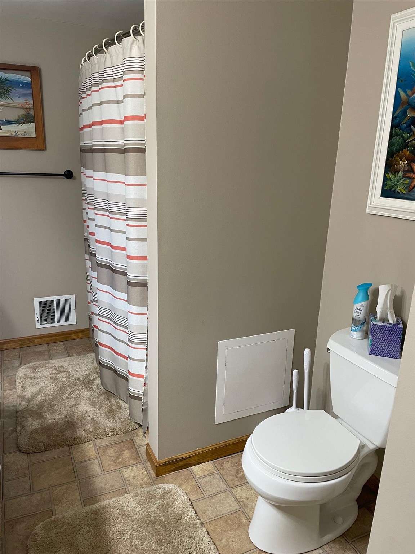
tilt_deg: -15.0
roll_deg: -1.0
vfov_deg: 67.3
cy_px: 277
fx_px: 416
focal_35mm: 26
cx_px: 208
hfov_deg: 53.1
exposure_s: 1/60
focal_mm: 4.2
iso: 125
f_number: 1.6
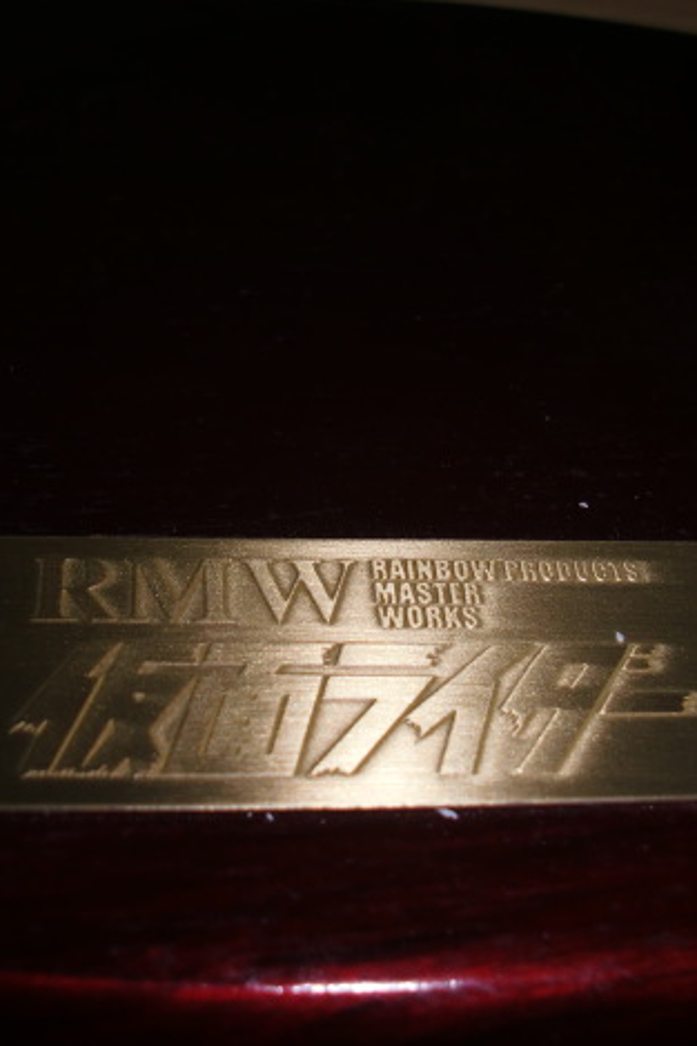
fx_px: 1482
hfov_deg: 26.4
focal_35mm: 51
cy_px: 521
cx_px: 296
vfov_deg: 38.9
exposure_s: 1/30
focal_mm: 6.3
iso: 64
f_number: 7.9
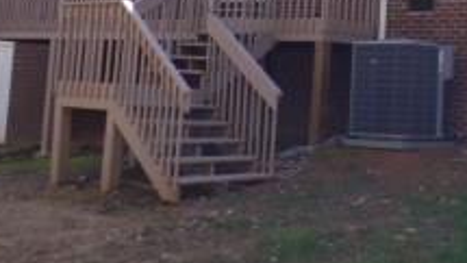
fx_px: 966
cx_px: 454
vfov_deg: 15.2
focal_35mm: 78
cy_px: -15
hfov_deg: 25.9
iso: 100
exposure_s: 1/200
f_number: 3.3
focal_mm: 4.3
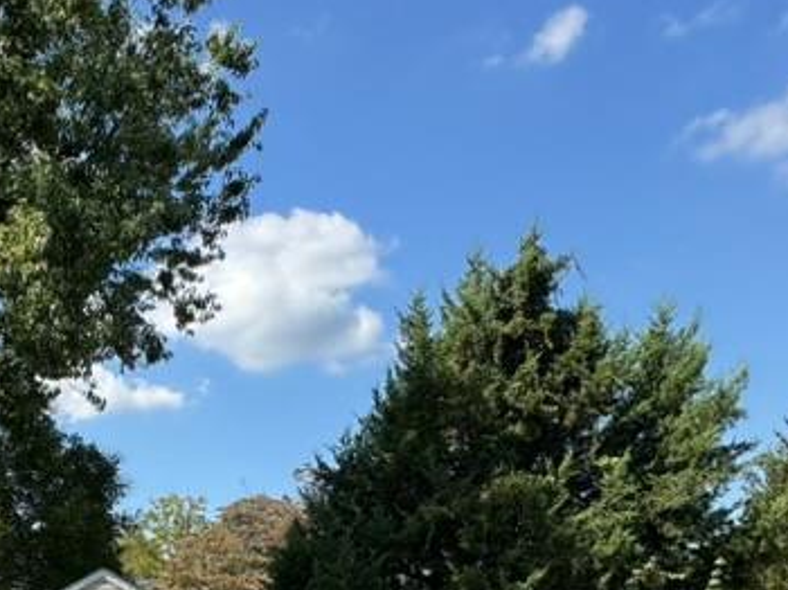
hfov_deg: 38.6
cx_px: -61
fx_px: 933
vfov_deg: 28.5
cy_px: 775
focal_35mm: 41
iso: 40
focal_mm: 2.22
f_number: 2.2
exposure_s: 1/868
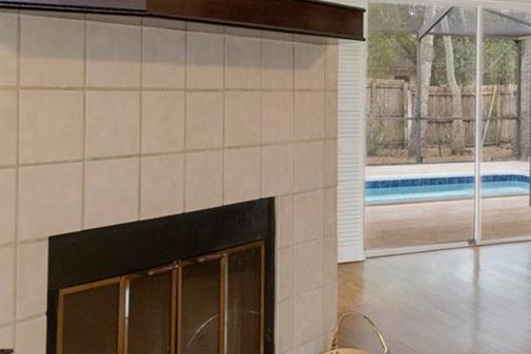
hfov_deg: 25.8
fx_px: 841
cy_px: 102
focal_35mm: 57
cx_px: 800
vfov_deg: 23.6
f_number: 8
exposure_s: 1/1.25
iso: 320
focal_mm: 12
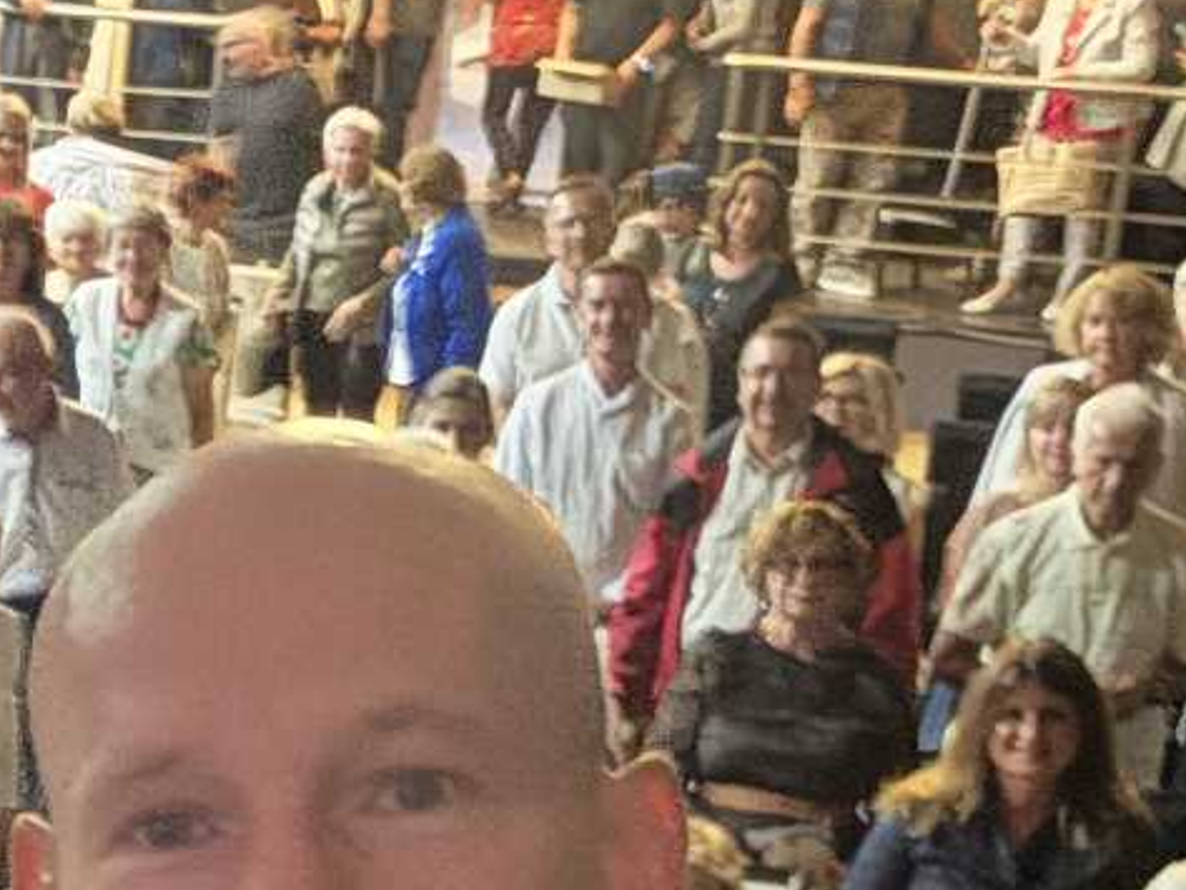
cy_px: 900
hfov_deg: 19.4
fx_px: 3358
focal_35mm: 98
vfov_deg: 14.8
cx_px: -28
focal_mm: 2.69
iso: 1000
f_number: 1.9
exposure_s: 1/8
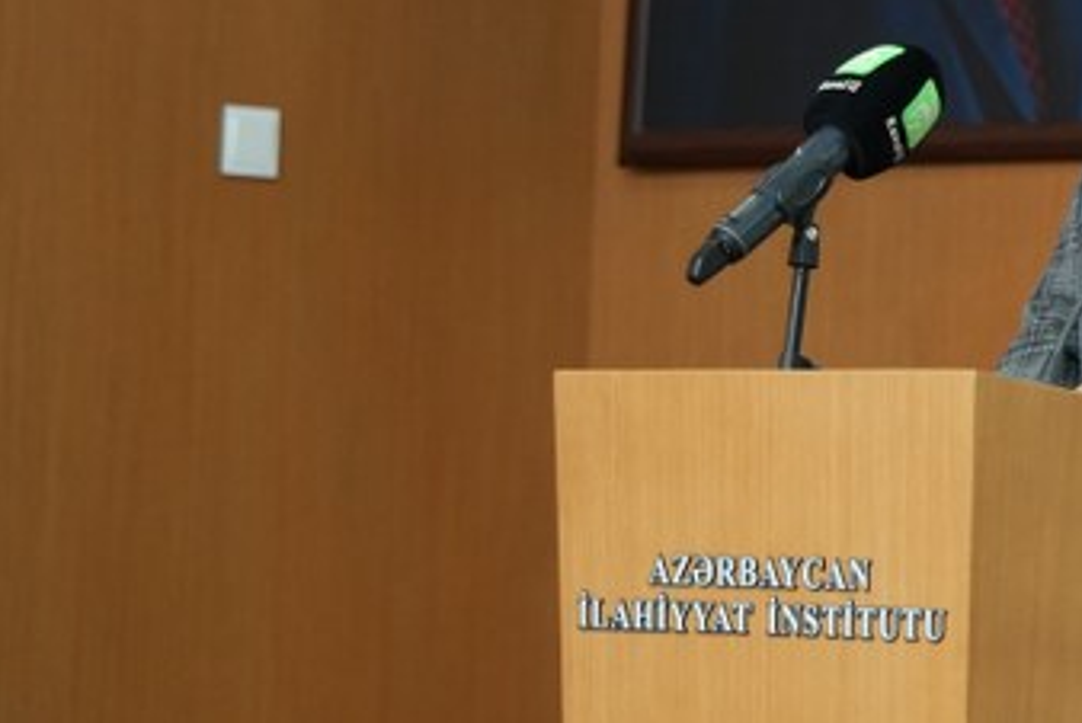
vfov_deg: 6.5
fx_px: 6377
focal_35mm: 212
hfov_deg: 9.5
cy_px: 165
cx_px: 1572
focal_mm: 70
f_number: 3.2
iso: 1600
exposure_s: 1/160
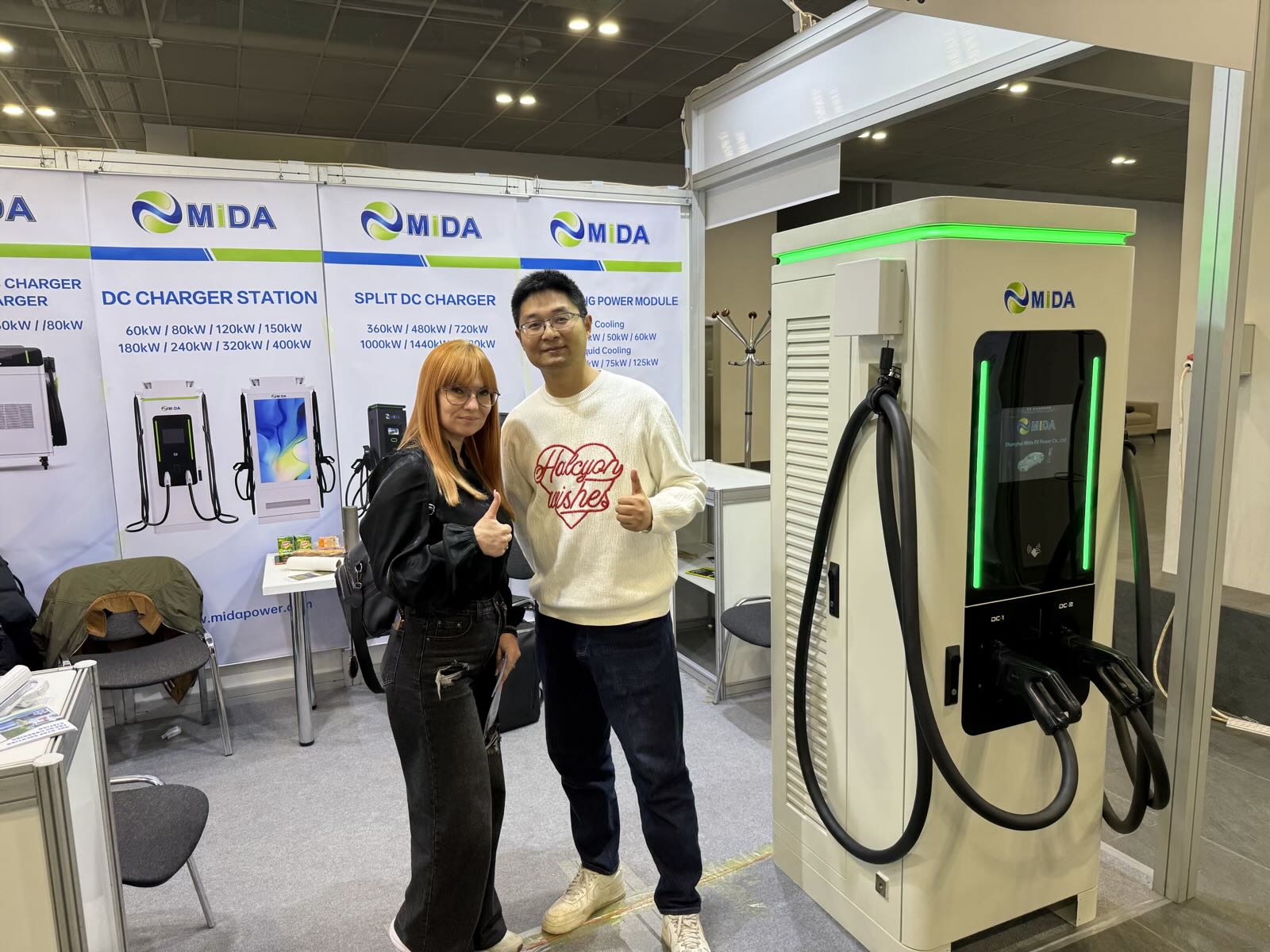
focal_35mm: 24
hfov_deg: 71.6
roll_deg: +1.4
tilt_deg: -8.0
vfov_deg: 56.8
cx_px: 635
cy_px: 476
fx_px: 881
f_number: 1.78
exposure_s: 1/100
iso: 64
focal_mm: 6.76
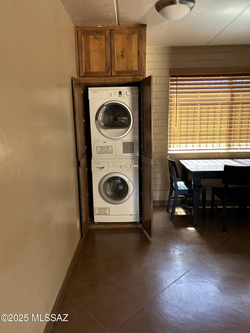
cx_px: 125
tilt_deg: -10.0
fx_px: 250
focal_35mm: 26
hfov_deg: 53.1
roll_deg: +0.8
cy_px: 166
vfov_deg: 67.3
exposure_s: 1/60
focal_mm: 5.7
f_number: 1.5
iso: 400
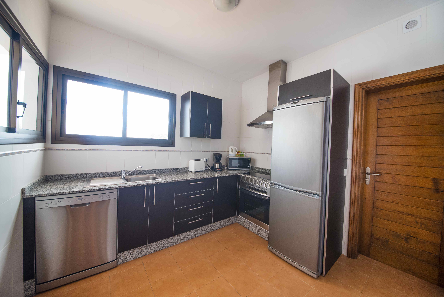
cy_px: 148
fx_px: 148
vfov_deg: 90.1
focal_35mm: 12
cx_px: 222
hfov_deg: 112.6
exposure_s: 1/60
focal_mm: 12
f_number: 4.5
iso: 500
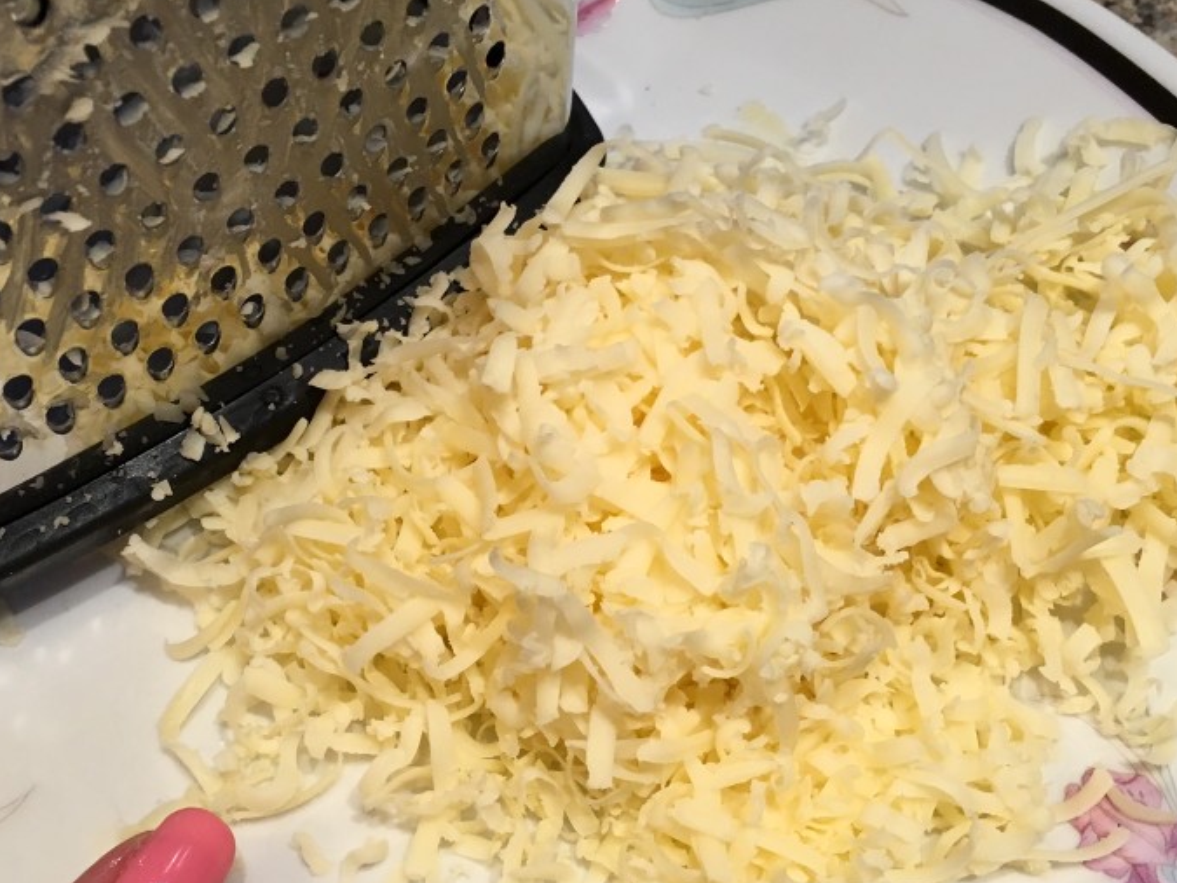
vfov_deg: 32.9
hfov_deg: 42.8
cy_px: 469
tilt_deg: -58.0
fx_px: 1496
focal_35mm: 44
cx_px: 486
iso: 40
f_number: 2.2
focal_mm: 4.15
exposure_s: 1/30
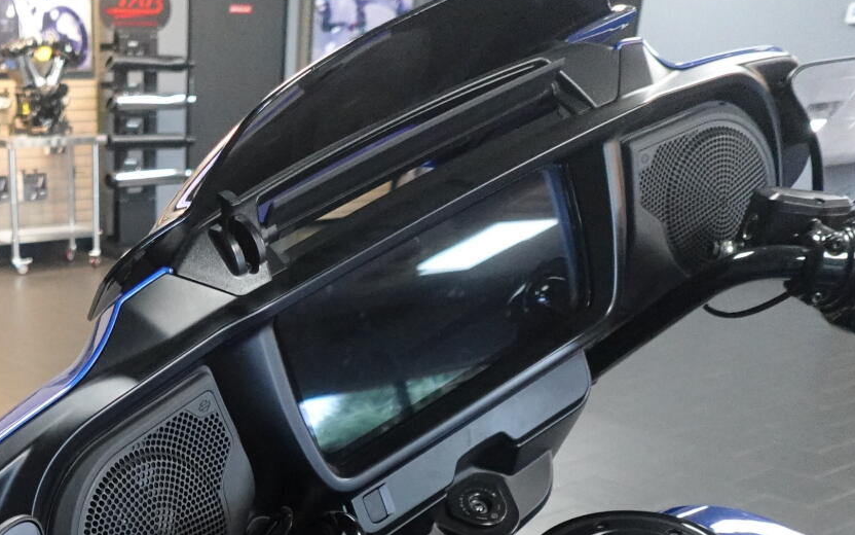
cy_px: 629
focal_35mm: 49
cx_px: 133
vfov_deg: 24.1
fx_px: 1142
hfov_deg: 38.9
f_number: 2
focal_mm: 7.6
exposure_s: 1/200
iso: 2000
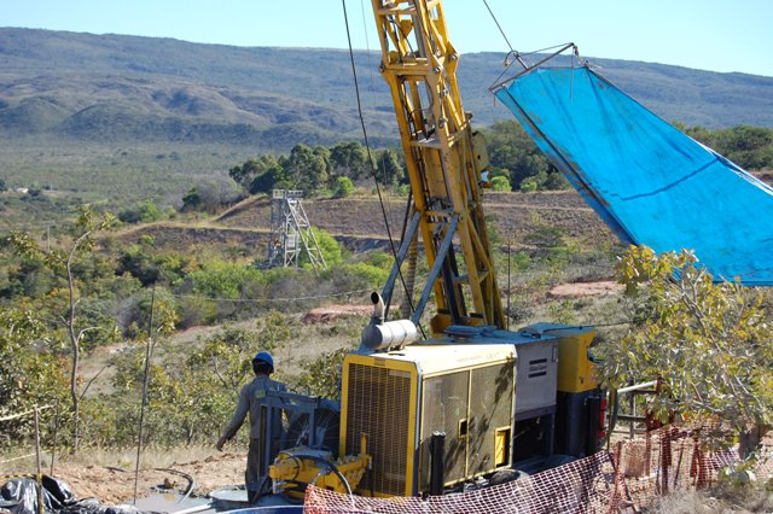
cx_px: 386
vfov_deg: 16.5
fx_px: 1770
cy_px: 257
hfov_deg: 24.6
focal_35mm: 82
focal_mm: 55
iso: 200
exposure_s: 1/200
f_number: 7.1
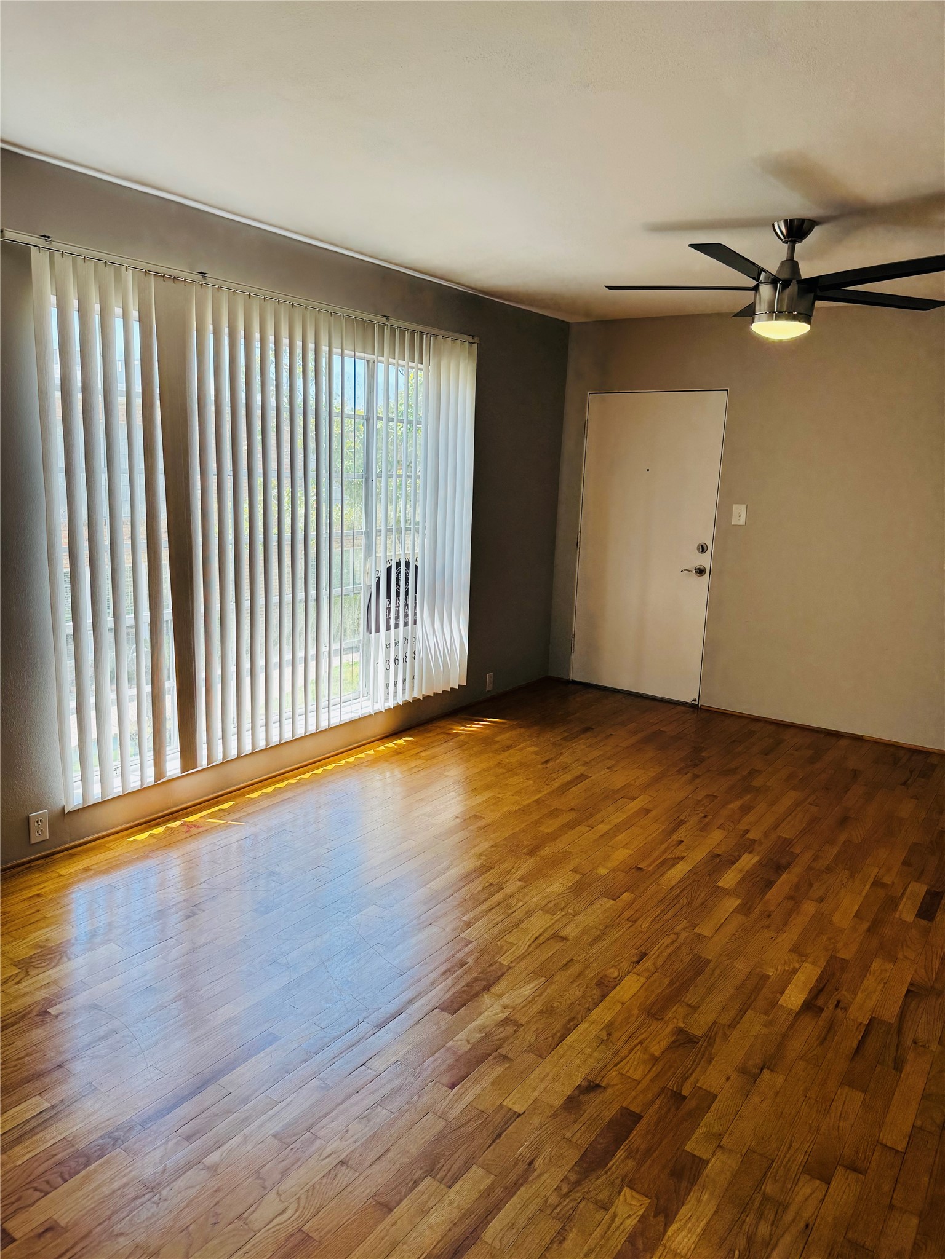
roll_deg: -1.8
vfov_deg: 71.6
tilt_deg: -11.6
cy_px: 630
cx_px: 472
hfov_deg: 56.8
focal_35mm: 24
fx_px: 874
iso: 80
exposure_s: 1/333
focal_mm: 6.76
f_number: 1.78
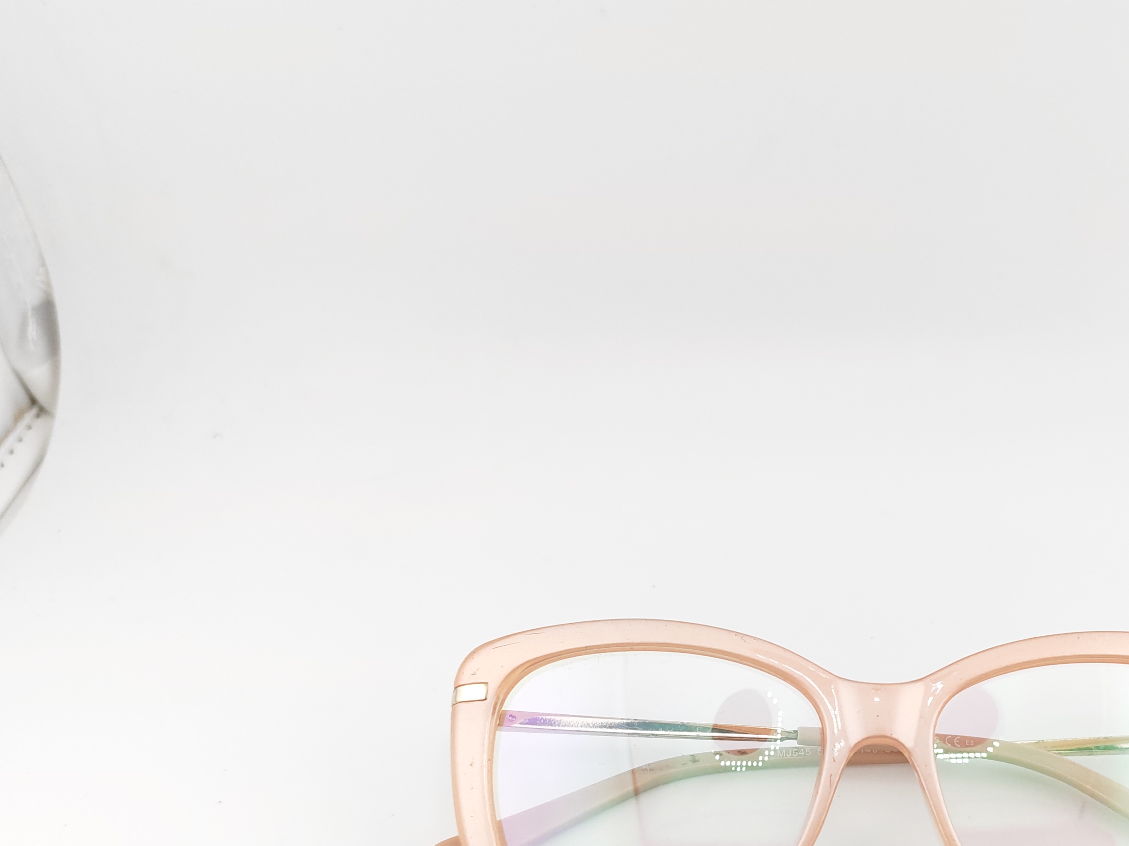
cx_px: 786
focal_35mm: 38
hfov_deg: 47.8
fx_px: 1239
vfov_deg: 36.8
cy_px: 641
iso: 1000
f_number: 1.9
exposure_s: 1/400
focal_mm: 6.12
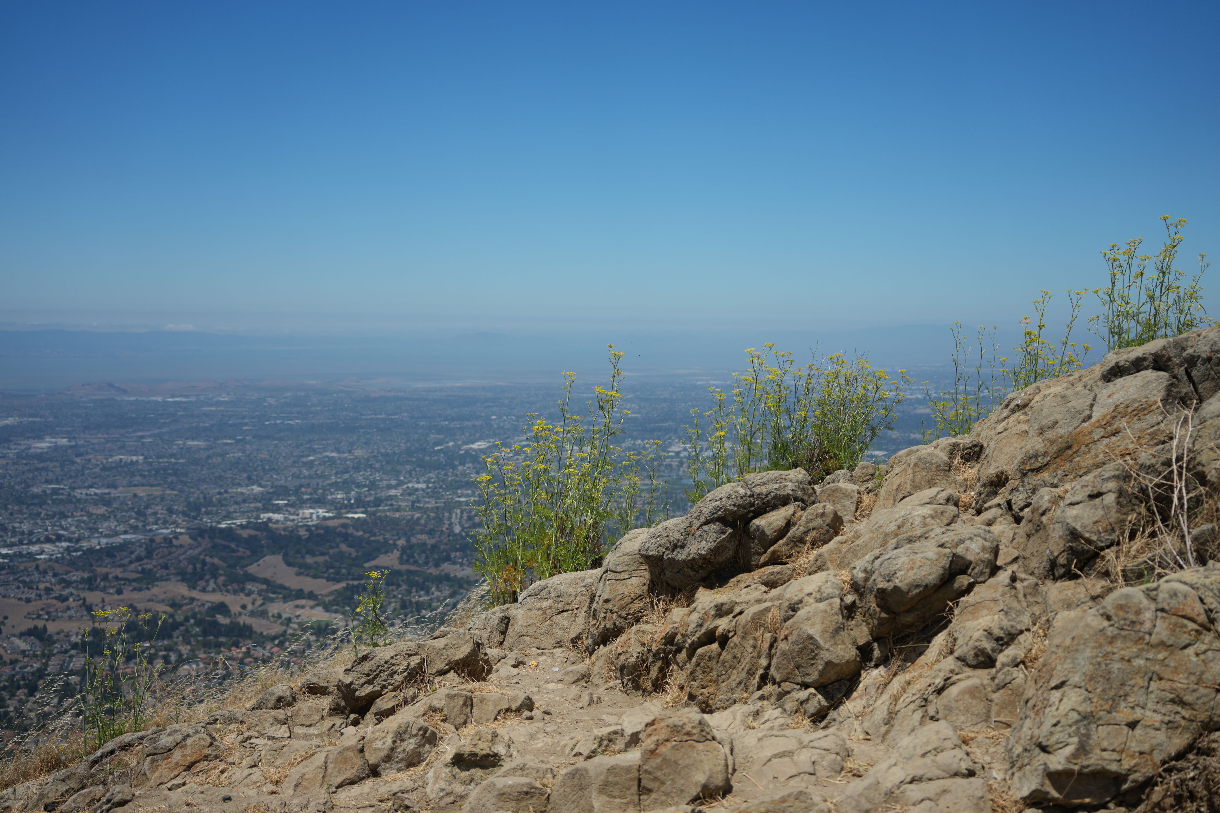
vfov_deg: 27.0
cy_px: 406
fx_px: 1694
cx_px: 610
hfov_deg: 39.6
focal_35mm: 50
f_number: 4.5
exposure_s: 1/2000
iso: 160
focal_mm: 50
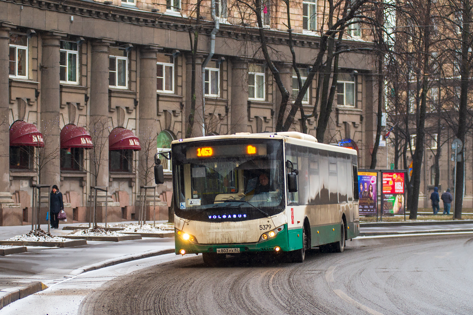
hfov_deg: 24.2
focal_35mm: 84
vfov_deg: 16.3
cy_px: 158
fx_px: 1104
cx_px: 242
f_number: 2.8
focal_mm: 80
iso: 400
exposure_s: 1/320
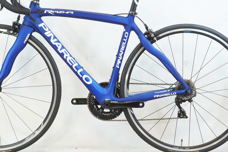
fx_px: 530
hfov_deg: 24.2
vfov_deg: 16.3
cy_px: 49
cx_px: 91
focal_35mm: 84
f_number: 6.3
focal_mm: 39
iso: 800
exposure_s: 1/40
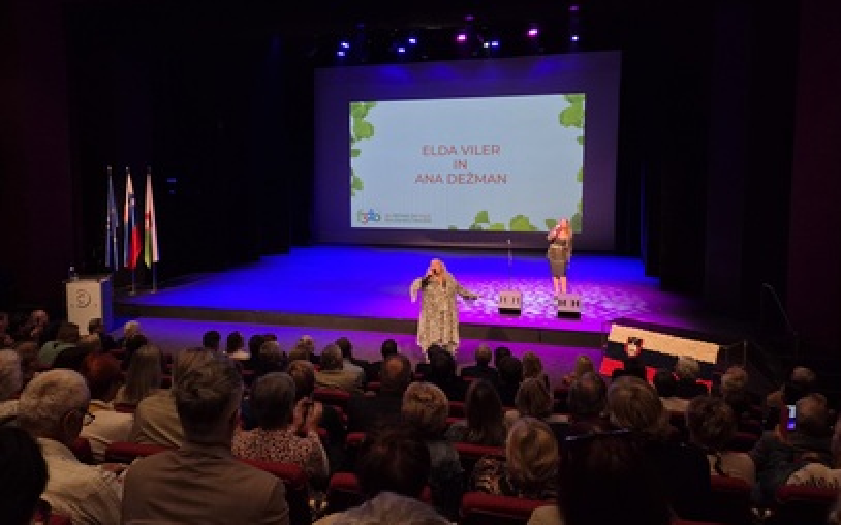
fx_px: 619
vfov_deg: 45.8
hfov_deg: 68.4
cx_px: 399
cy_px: 213
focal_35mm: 27
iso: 160
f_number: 1.8
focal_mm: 5.4
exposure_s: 1/53
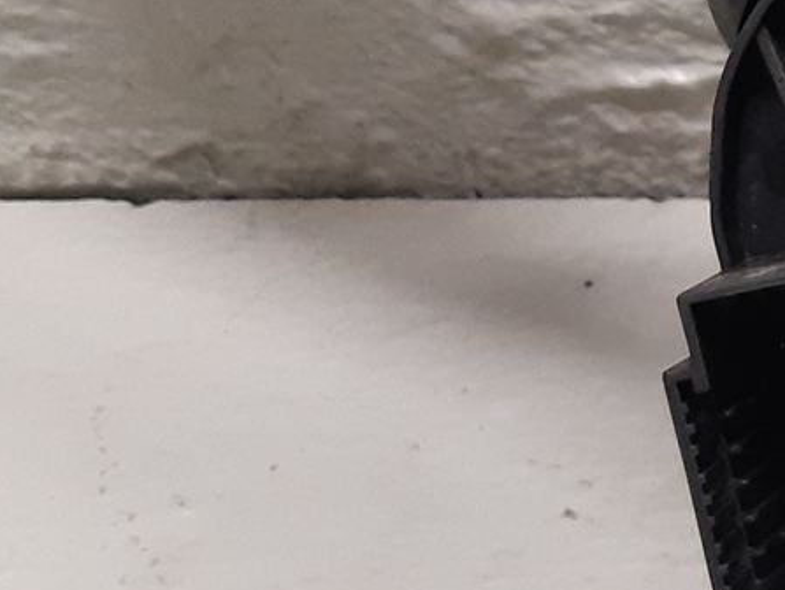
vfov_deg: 12.4
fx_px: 2701
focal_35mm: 119
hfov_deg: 14.3
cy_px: 139
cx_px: 1473
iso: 200
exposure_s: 1/50
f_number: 1.7
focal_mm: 3.93
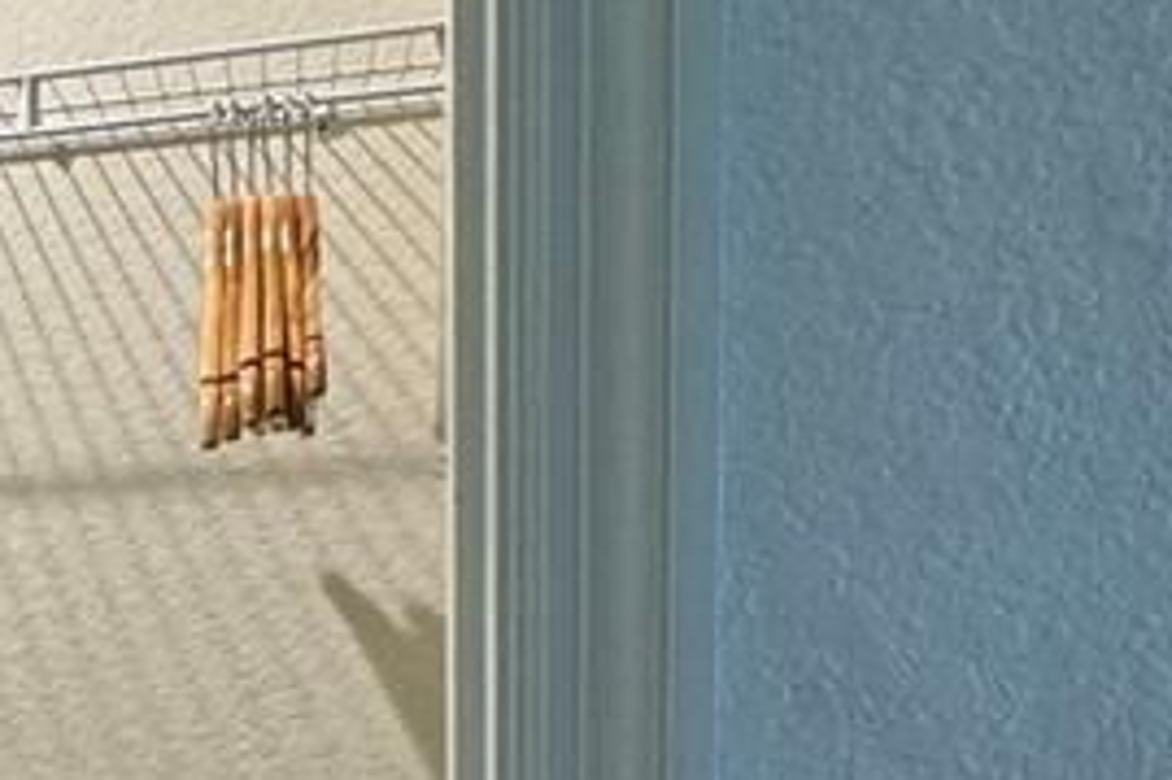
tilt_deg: -7.4
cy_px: 789
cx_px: -462
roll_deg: +4.1
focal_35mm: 65
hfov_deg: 25.4
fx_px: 2115
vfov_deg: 20.2
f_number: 2.2
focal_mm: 2.22
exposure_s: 1/120
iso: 200
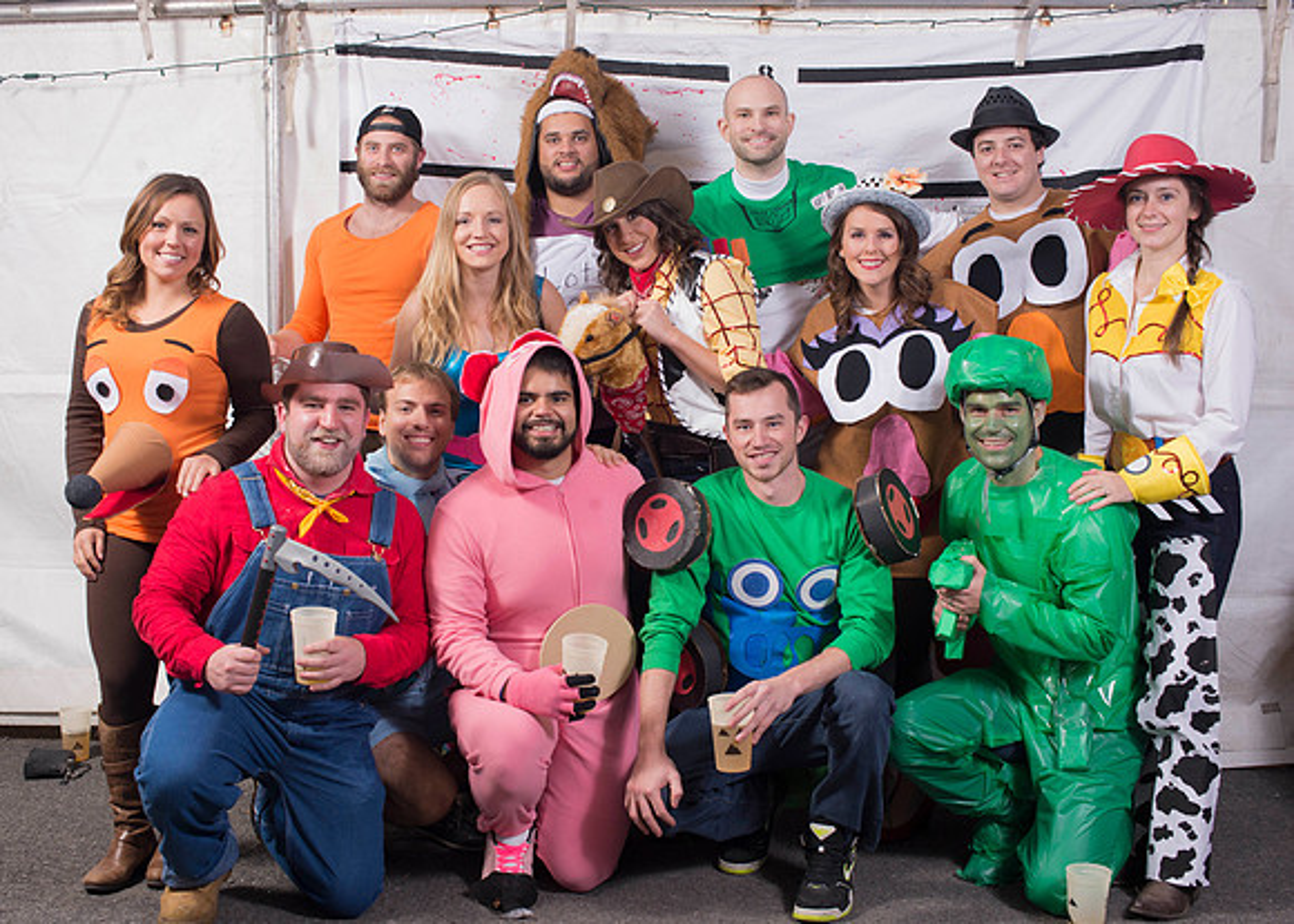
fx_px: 1933
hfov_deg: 37.0
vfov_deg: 26.9
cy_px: 460
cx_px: 607
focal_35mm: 53
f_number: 9
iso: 500
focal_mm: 50
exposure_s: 1/100
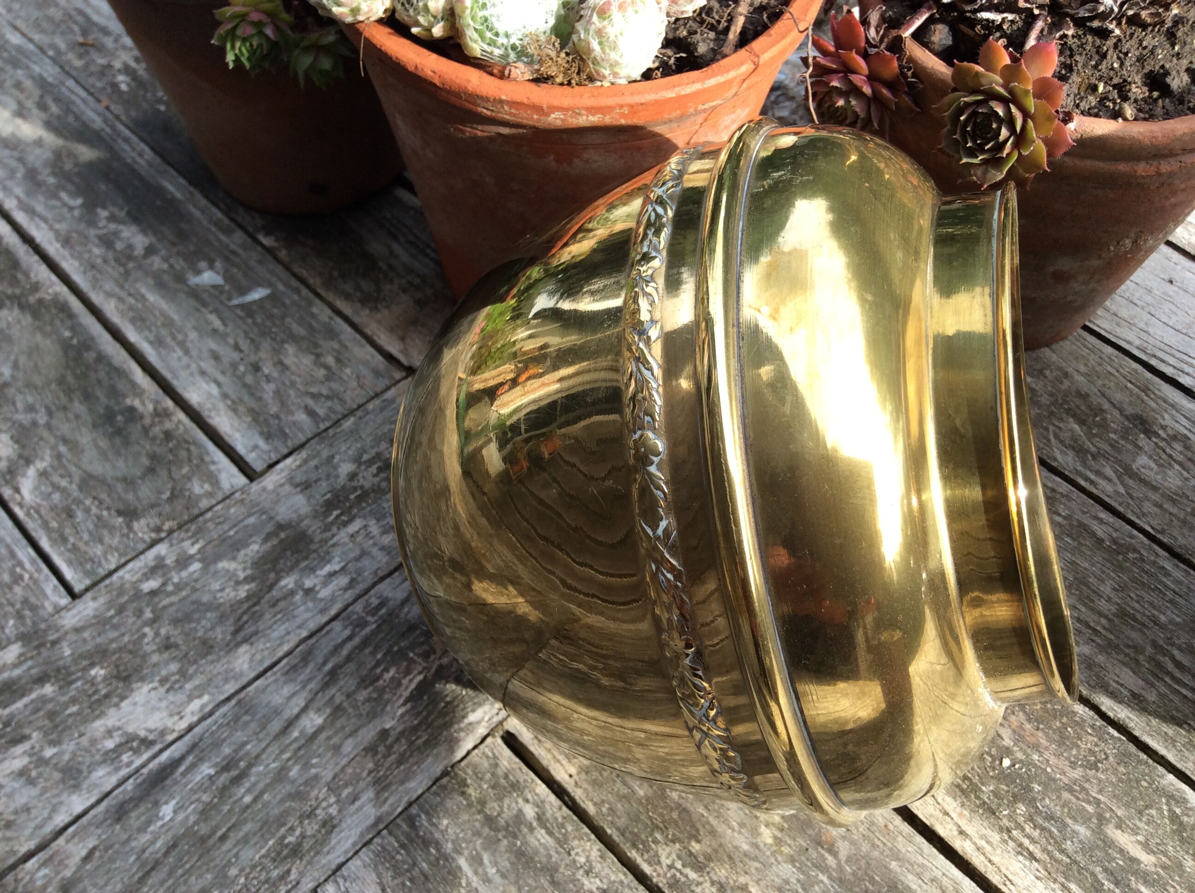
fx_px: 1103
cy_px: 446
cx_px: 598
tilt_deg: -56.2
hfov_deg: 56.9
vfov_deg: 44.1
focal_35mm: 32
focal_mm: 3.3
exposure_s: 1/282
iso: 32
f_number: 2.4
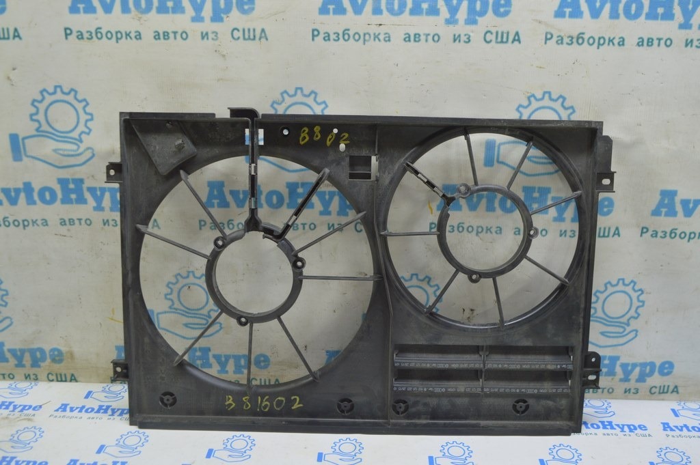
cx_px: 350
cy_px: 232
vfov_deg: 38.3
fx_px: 670
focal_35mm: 34
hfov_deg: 55.1
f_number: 5.6
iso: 400
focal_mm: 23
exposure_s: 1/20
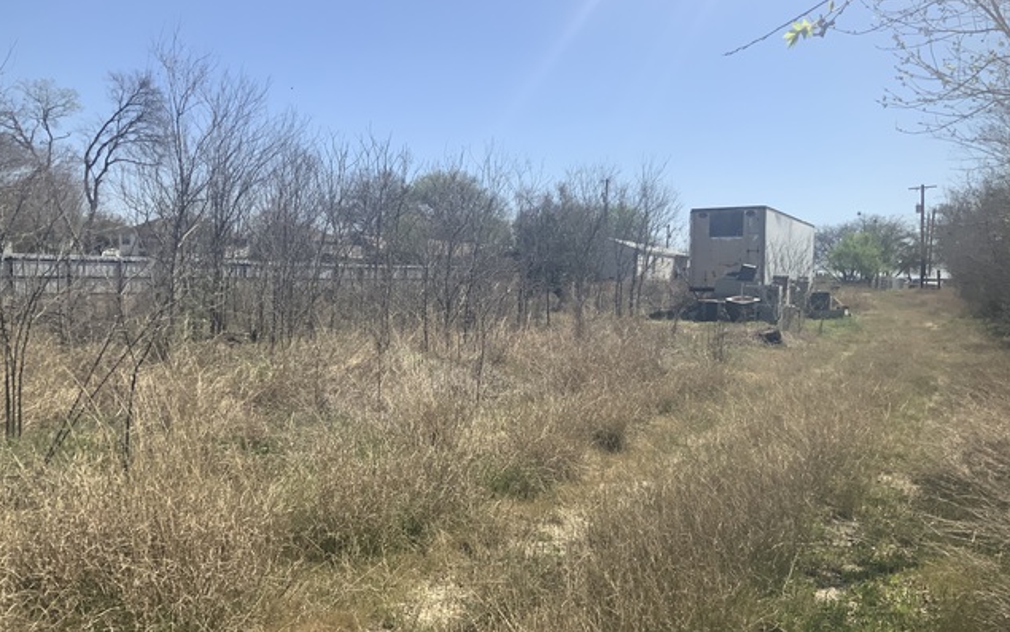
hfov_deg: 61.2
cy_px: 341
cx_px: 504
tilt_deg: -5.5
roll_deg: -0.6
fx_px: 853
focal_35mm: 31
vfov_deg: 40.6
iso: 16
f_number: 1.8
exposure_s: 1/2427
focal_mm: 3
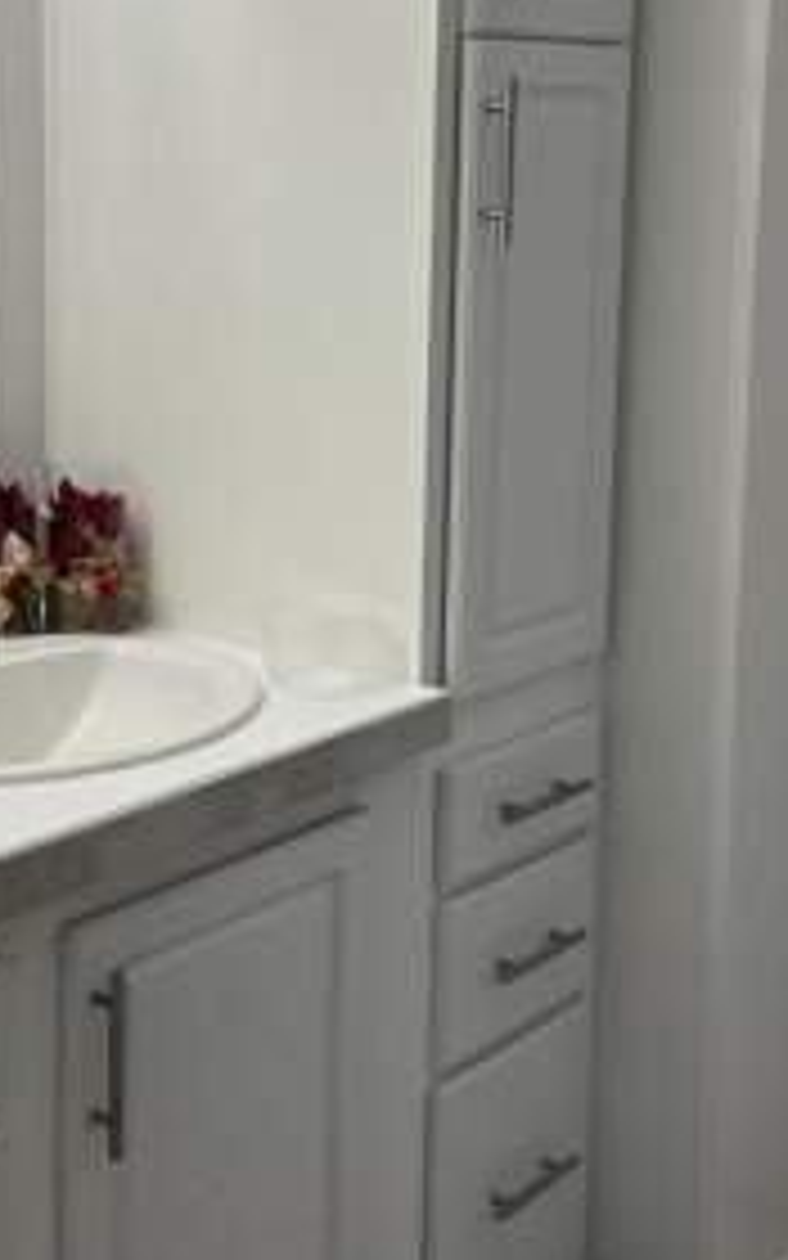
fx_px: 2165
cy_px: 450
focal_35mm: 63
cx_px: 333
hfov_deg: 20.6
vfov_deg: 32.3
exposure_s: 1/122
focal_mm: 5.7
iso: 32
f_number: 1.5
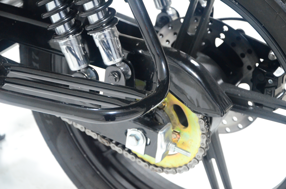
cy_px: 94
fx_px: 785
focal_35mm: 99
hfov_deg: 20.7
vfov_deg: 13.8
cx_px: 143
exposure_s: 1/125
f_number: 5.3
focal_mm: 66
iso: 3200
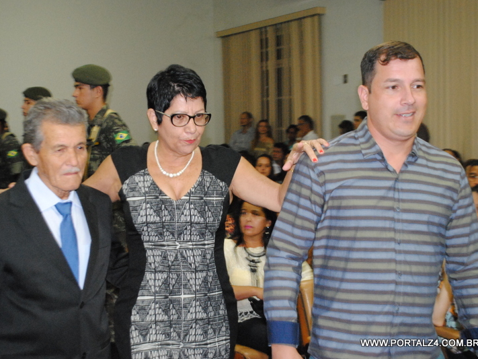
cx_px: 225
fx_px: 718
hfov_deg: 36.8
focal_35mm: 52
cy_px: 179
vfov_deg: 28.0
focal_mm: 32
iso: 1600
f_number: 4.8
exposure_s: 1/40
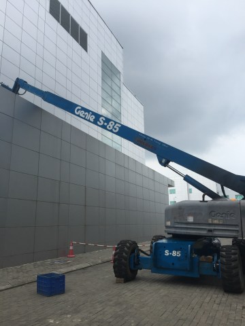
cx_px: 122
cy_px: 163
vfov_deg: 61.7
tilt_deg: +13.8
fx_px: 274
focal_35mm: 29
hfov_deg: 48.2
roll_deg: +1.0
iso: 32
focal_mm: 4.15
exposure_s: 1/628
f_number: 2.2
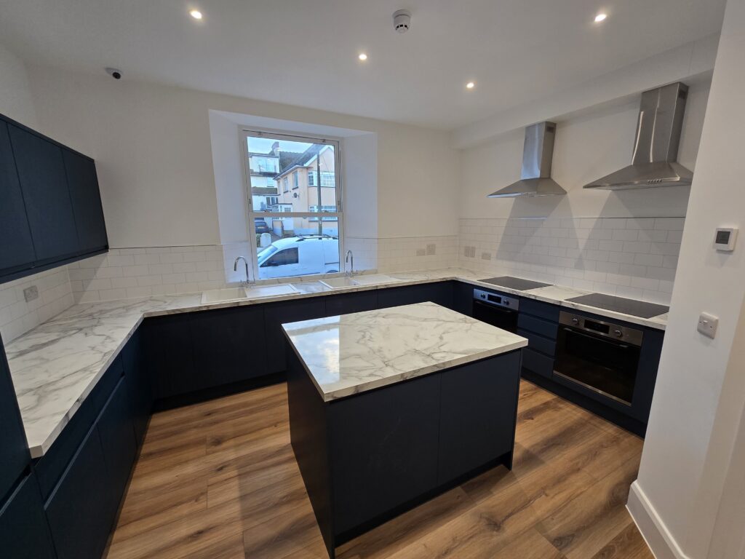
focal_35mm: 13
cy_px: 280
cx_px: 372
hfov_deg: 106.2
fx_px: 280
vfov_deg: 89.9
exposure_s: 1/50
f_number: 2.2
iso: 80
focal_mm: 2.2
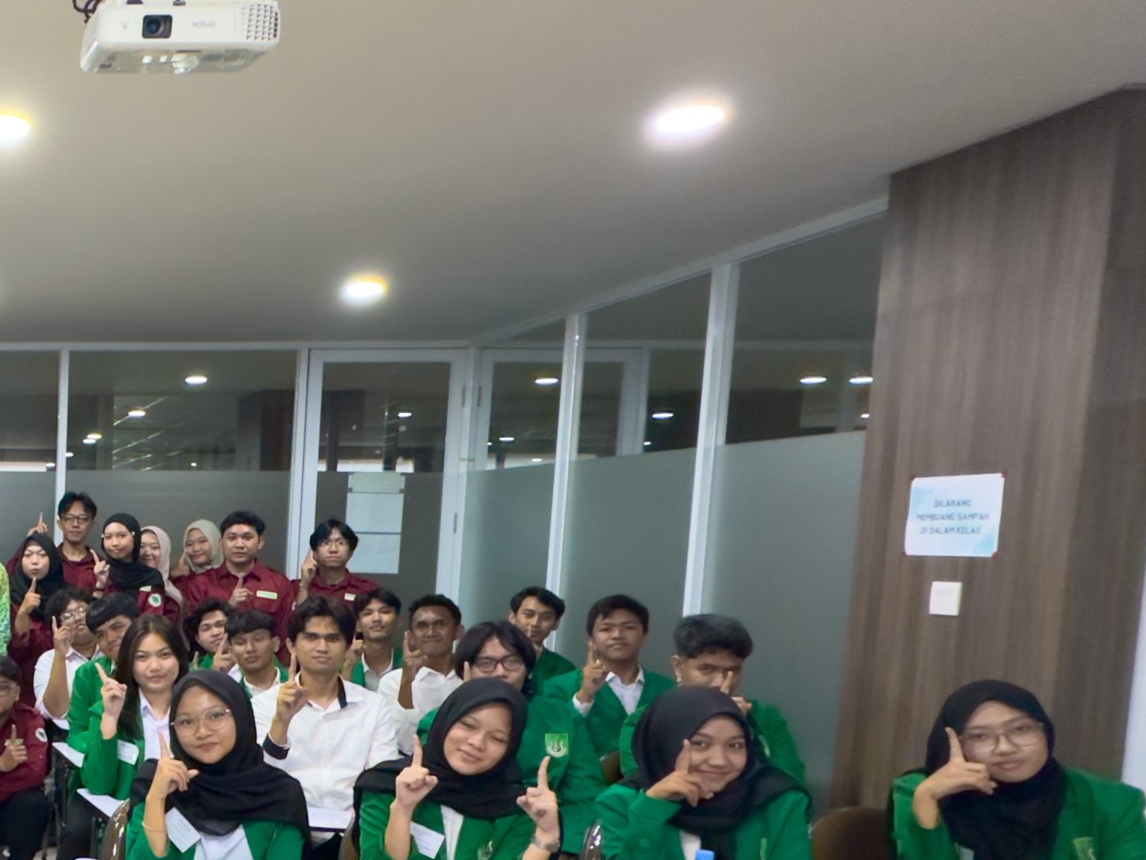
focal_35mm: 38
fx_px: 1258
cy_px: 668
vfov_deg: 36.6
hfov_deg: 38.1
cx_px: -190
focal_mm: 2.22
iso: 400
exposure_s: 1/50
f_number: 2.2
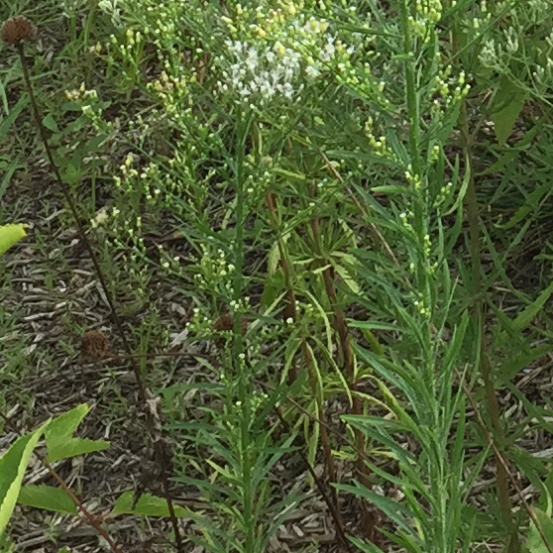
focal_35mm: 150
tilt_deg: -14.8
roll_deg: -0.7
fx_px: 2711
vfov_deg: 11.2
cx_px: 681
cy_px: -262
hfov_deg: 11.4
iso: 32
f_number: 2.2
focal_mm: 4.15
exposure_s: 1/964
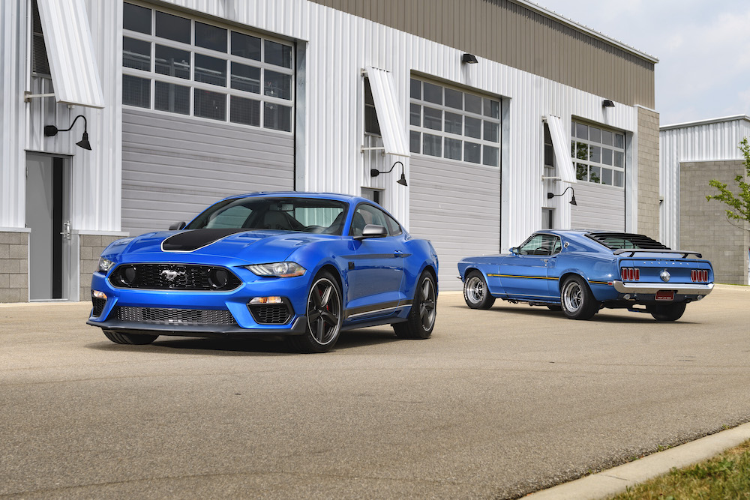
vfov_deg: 20.6
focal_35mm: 66
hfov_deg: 30.5
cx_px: 375
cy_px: 250
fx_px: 1375
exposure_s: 1/100
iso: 100
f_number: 8
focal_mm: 44
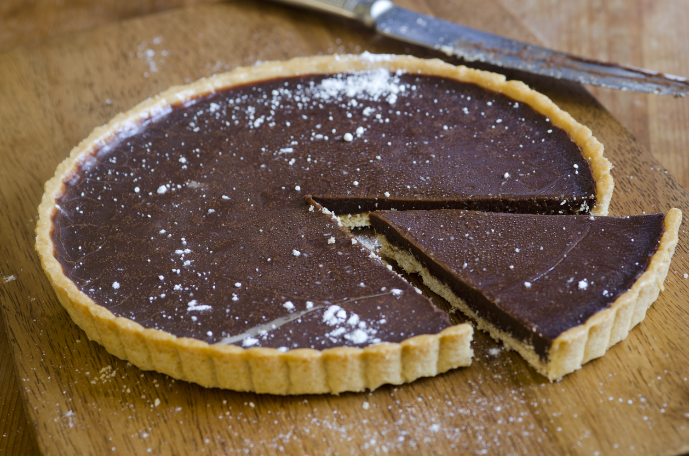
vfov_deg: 8.7
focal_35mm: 158
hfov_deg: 13.1
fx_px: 3008
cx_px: 344
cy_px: 228
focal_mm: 105
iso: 100
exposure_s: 1/5
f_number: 5.6
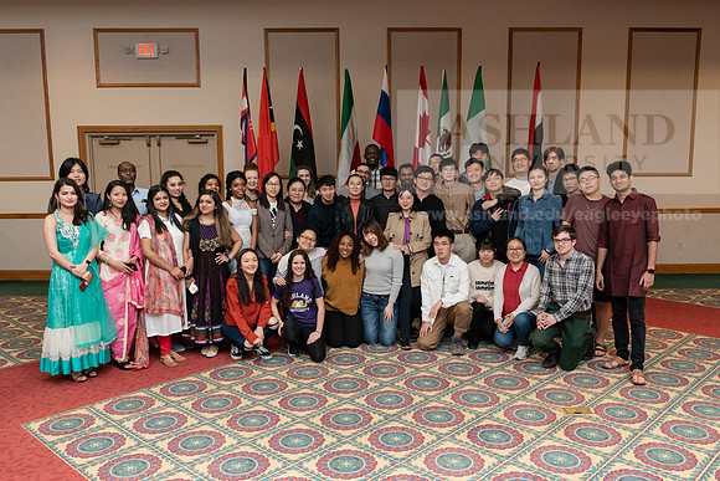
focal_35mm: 33
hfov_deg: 56.9
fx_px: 665
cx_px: 360
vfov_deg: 39.7
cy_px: 247
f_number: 7.1
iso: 3200
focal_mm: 31
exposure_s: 1/200
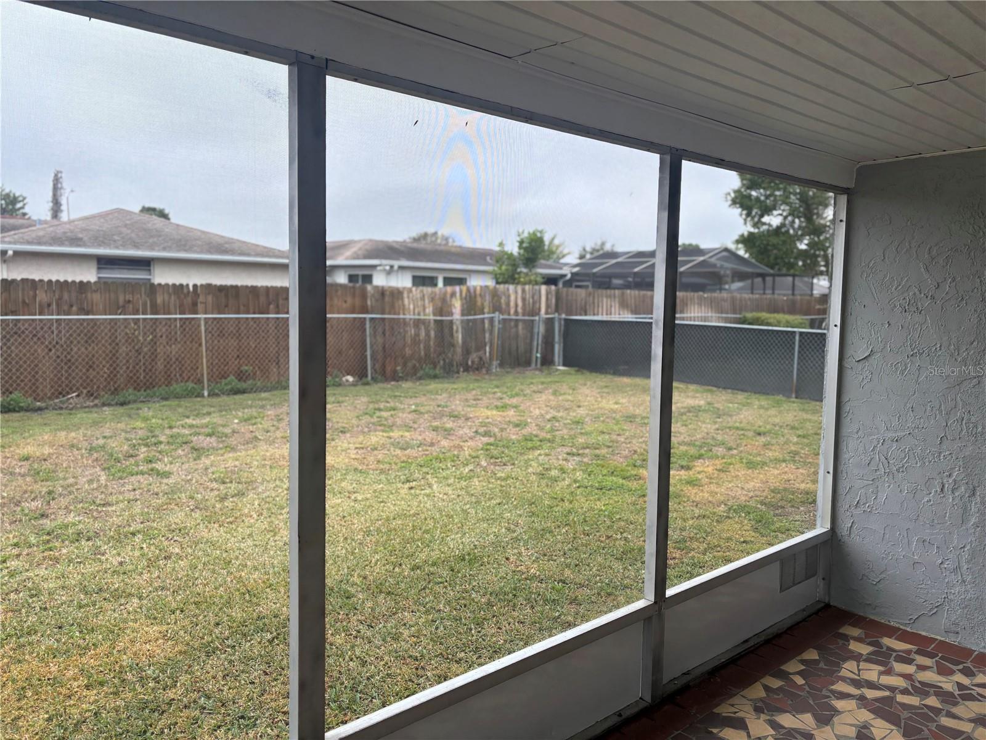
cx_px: 493
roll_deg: -3.8
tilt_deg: -1.2
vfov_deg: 53.1
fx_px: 741
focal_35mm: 26
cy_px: 370
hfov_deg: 67.3
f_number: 1.6
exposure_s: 1/353
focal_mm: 5.96
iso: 50
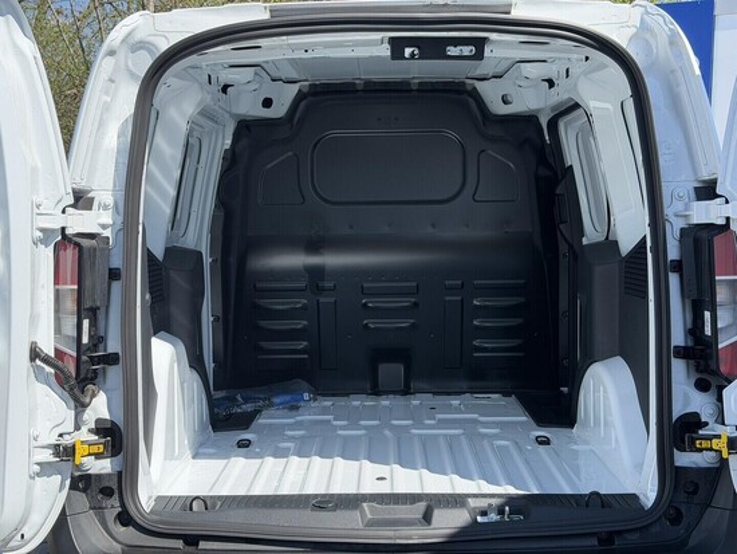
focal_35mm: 48
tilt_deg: -5.7
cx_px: 368
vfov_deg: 30.3
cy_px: 277
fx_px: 1022
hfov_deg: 39.6
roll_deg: +0.4
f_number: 1.78
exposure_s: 1/2494
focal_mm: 6.76
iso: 100
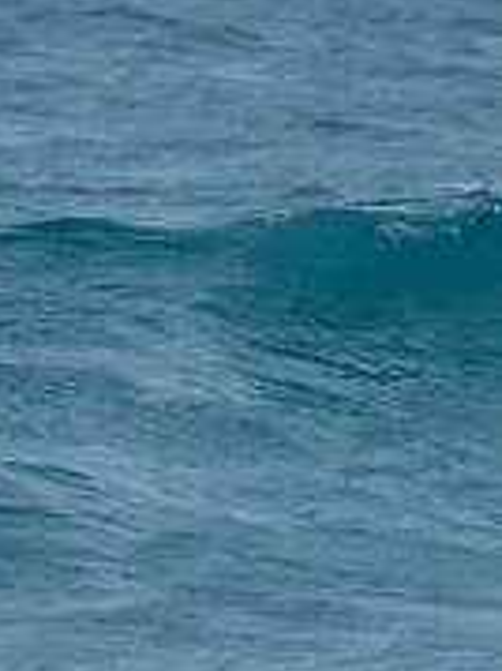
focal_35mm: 1713
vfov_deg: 1.2
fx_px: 33162
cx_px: -264
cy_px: 443
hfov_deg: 0.9
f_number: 8
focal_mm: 400
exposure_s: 1/2000
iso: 500
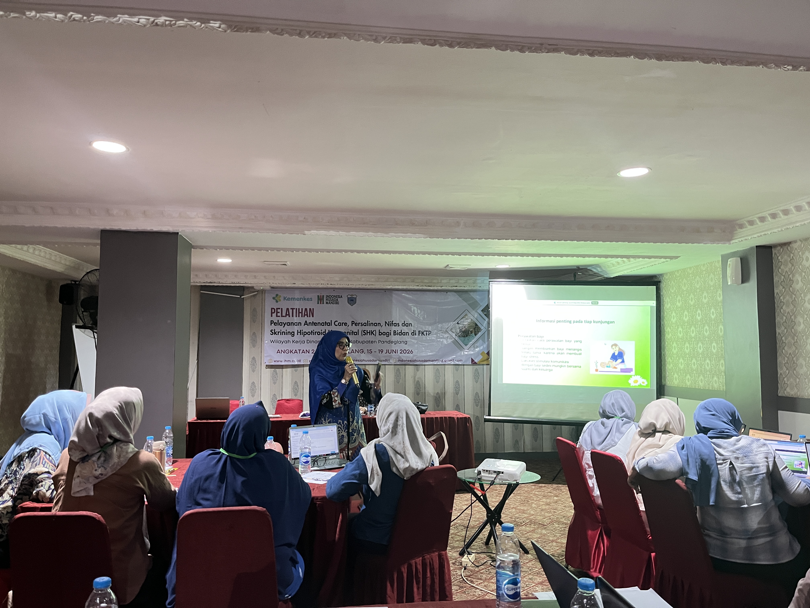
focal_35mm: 26
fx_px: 608
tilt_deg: +3.0
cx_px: 405
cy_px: 304
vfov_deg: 53.1
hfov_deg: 67.3
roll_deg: +0.6
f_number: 1.6
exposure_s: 1/30
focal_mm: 5.1
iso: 500
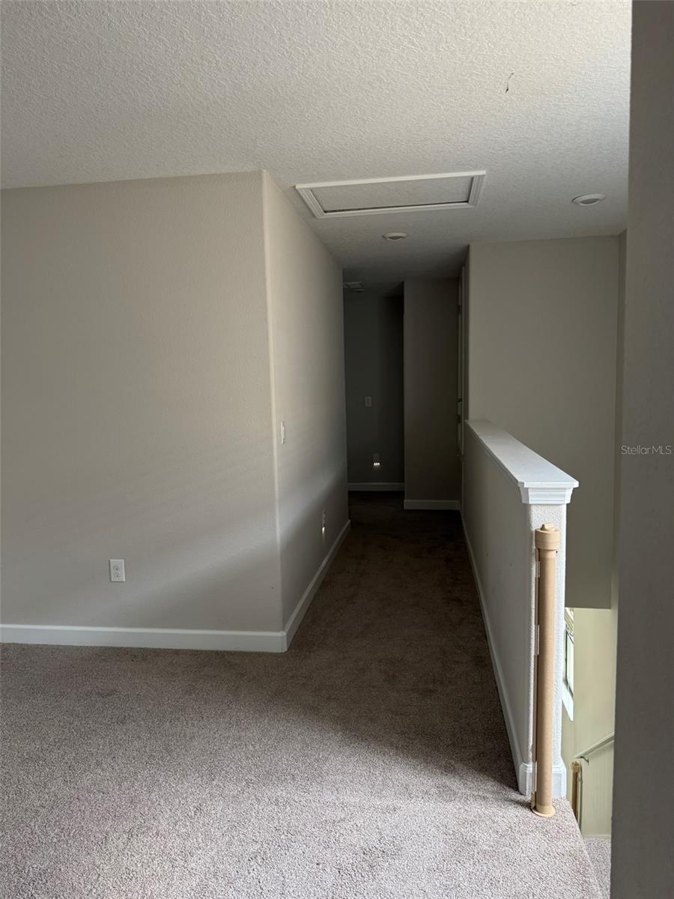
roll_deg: +1.3
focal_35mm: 24
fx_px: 623
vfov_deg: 71.6
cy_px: 450
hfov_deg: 56.8
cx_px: 337
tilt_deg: -5.5
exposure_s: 1/60
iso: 200
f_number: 1.78
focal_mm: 6.76
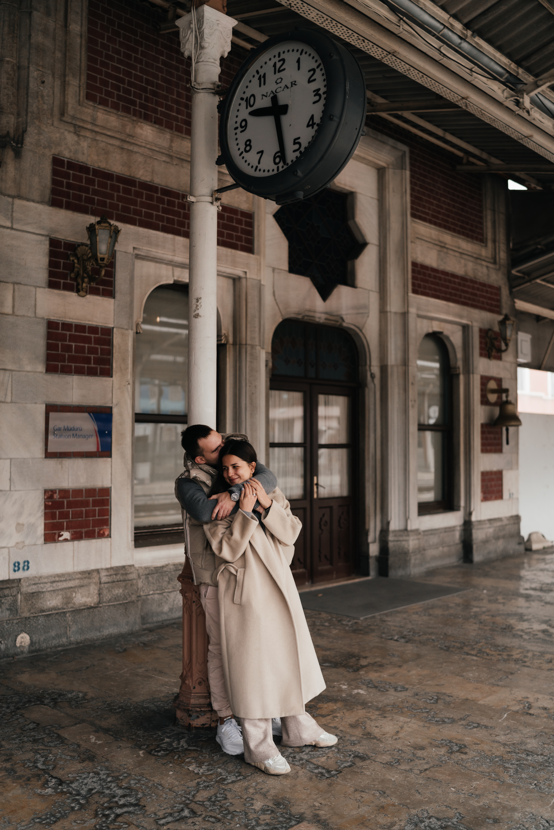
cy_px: 415
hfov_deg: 37.9
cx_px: 277
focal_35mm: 35
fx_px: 808
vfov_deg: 54.4
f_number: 1.6
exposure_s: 1/640
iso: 500
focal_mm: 35
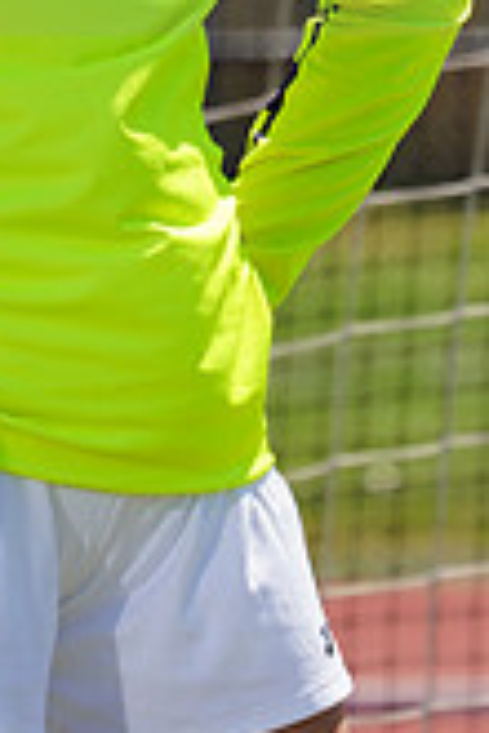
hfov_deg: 1.1
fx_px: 25446
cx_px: 49
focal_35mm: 1249
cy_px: -107
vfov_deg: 1.7
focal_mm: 355
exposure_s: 1/250
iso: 200
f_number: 13
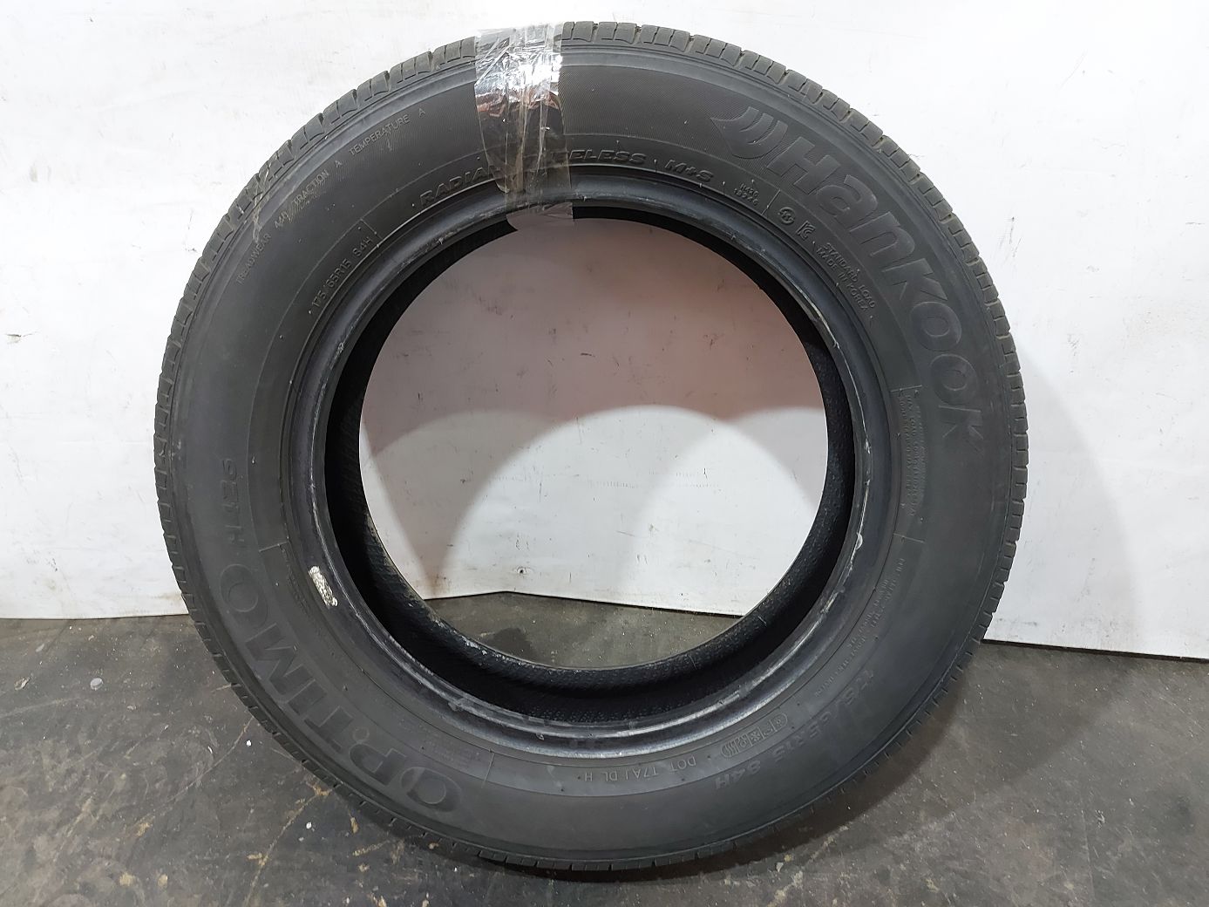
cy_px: 454
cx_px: 604
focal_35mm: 24
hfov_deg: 71.6
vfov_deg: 56.8
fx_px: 838
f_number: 1.8
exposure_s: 1/33
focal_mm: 5.23
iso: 250
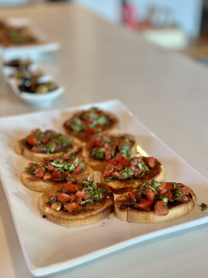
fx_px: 385
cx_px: 104
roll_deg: +0.6
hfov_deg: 30.3
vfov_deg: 39.7
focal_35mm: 48
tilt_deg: -28.2
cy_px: 139
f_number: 1.78
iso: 100
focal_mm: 6.86
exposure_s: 1/60
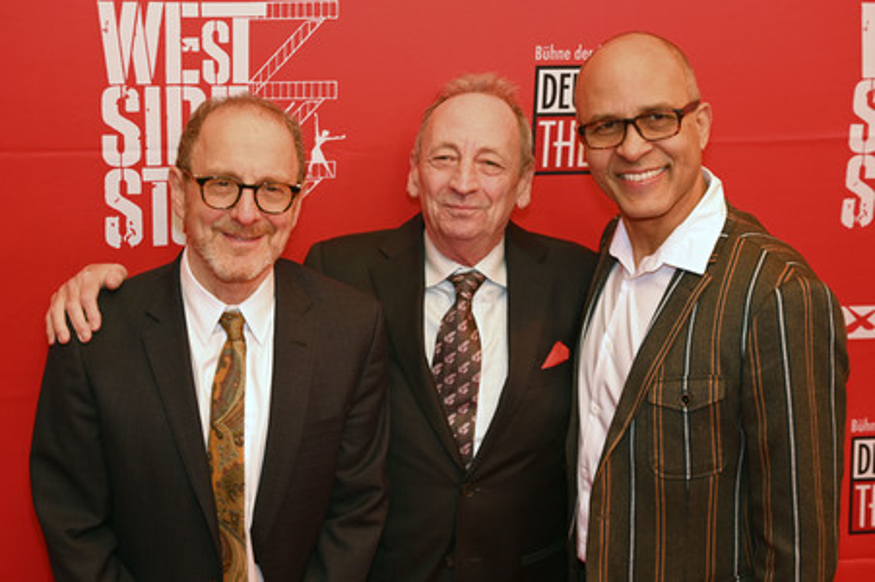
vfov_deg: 23.0
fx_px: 1433
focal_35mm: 59
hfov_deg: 34.0
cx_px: 438
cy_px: 291
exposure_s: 1/125
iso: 1250
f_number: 2.8
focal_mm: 59
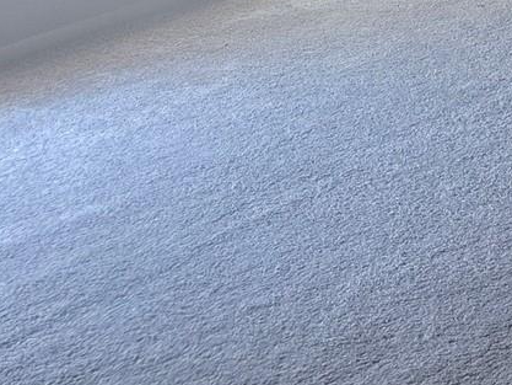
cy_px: -522
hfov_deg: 13.6
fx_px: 1672
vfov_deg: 11.1
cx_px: 1155
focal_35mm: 113
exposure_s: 1/180
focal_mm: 6.3
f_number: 1.7
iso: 200
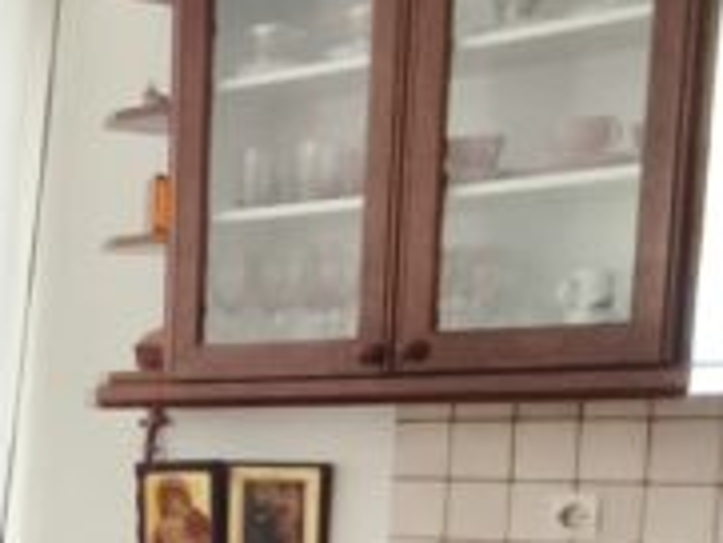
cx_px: -523
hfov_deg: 18.6
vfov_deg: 16.5
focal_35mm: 85
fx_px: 1777
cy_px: 691
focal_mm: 1.91
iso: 400
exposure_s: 1/33.3
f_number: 2.2
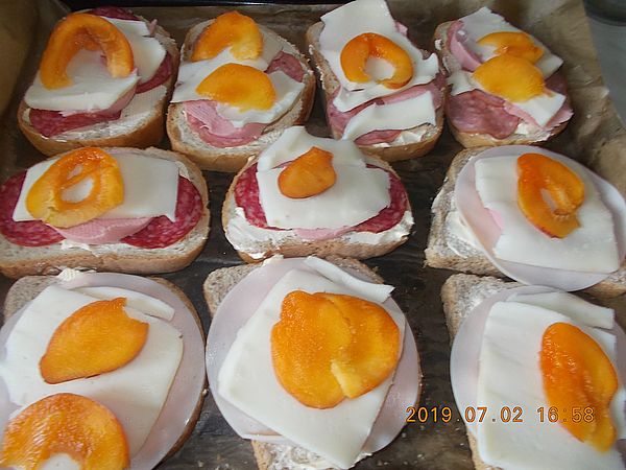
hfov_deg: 67.3
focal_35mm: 26
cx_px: 313
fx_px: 470
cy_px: 235
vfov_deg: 53.1
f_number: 3.2
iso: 200
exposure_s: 1/25
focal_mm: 4.6
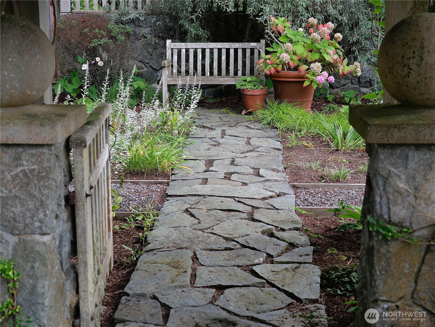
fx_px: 754
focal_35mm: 60
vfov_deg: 24.4
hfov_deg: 32.2
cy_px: 164
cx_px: 218
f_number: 4
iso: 200
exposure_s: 1/125
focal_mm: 30
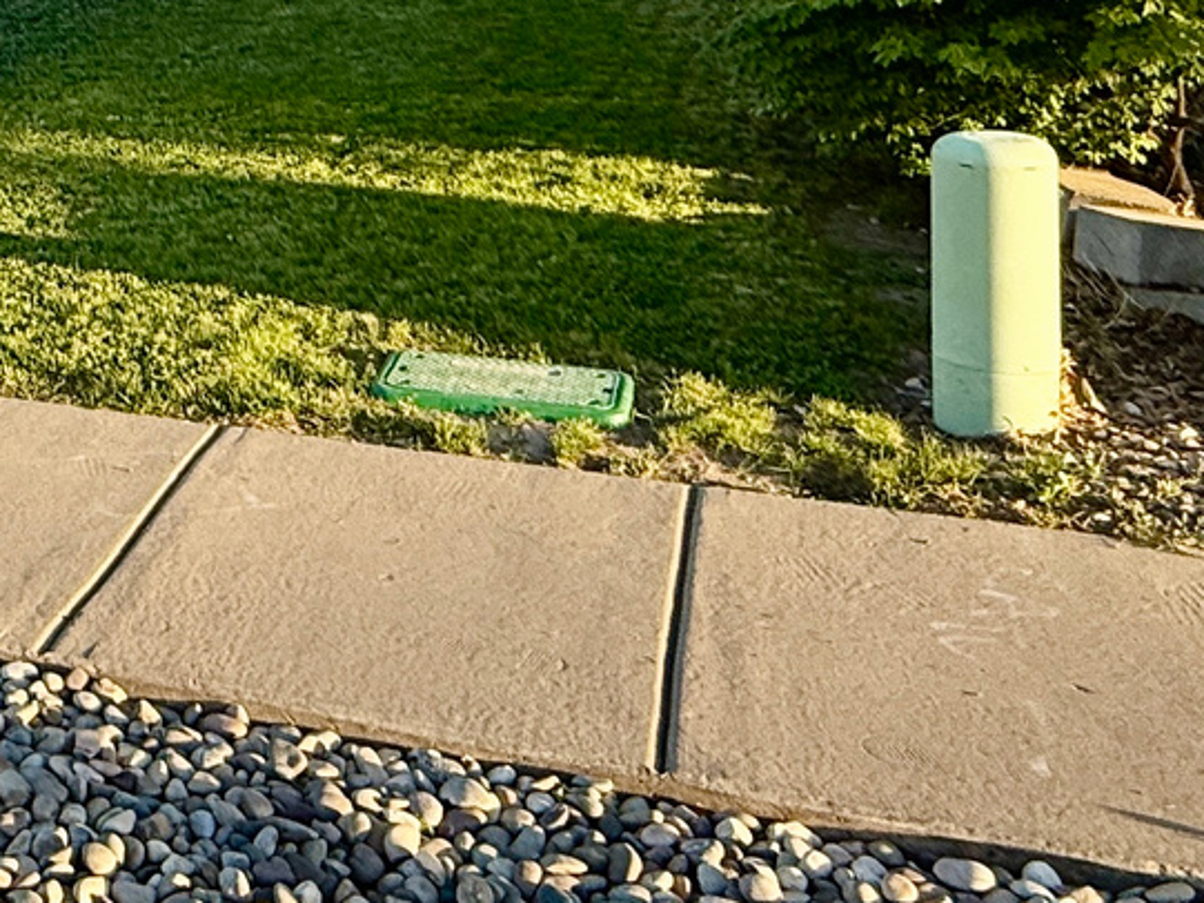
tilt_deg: -1.4
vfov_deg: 25.4
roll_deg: +1.5
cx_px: -196
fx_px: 1844
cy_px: -105
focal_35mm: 53
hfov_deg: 31.1
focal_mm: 2.22
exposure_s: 1/351
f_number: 2.2
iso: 64
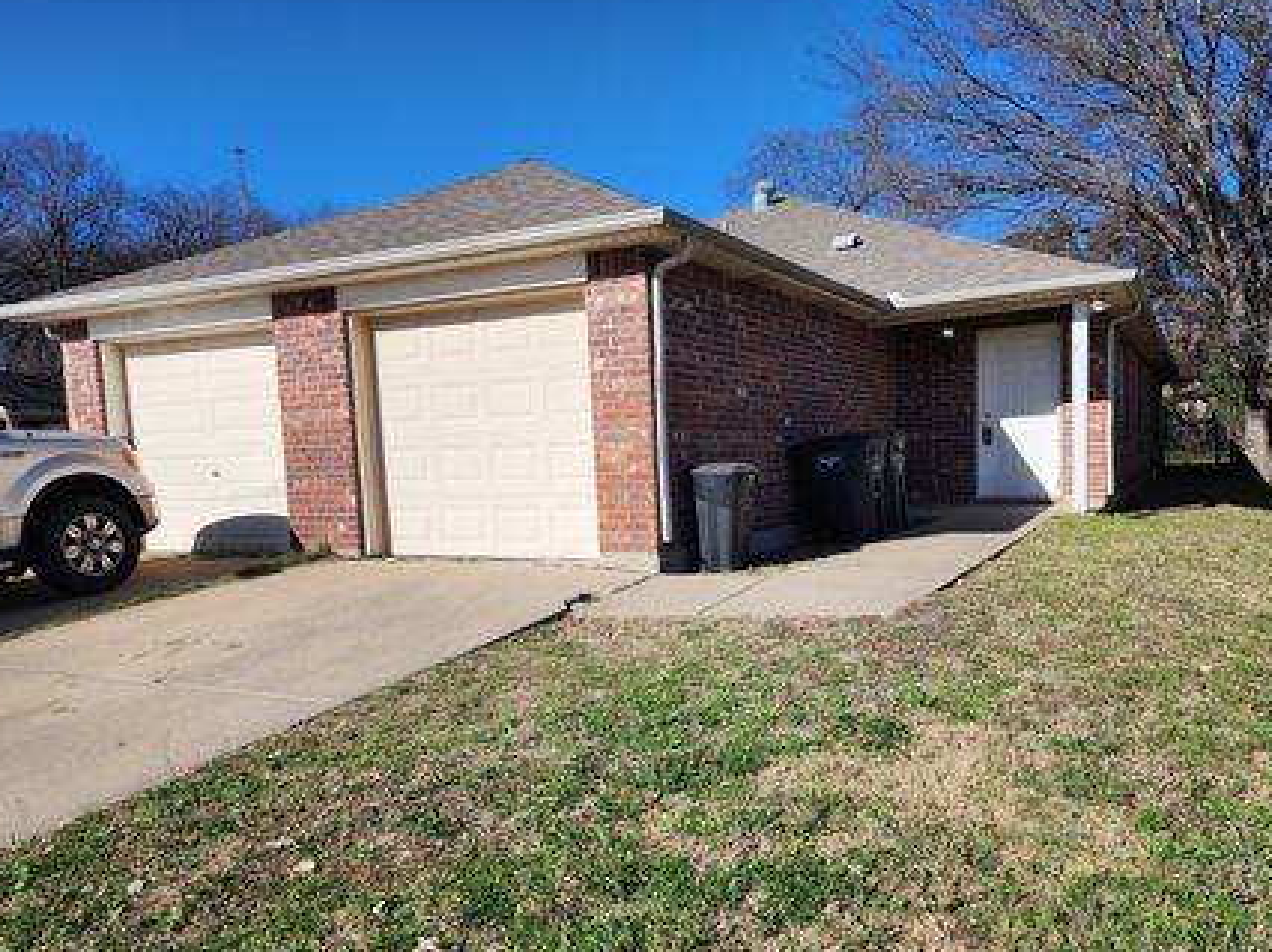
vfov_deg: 51.2
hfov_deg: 65.2
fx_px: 992
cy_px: 539
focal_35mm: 27
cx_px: 699
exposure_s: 1/1538
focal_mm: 6.4
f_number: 1.8
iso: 12
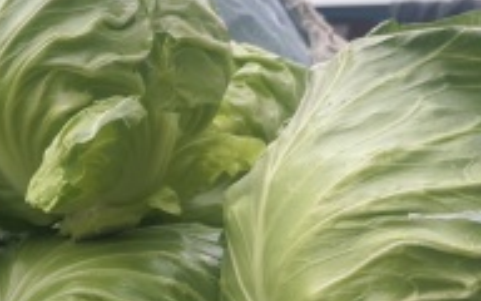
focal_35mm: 119
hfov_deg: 14.8
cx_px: -438
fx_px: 1560
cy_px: 321
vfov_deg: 10.9
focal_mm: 5.52
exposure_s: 1/514
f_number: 1.9
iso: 50
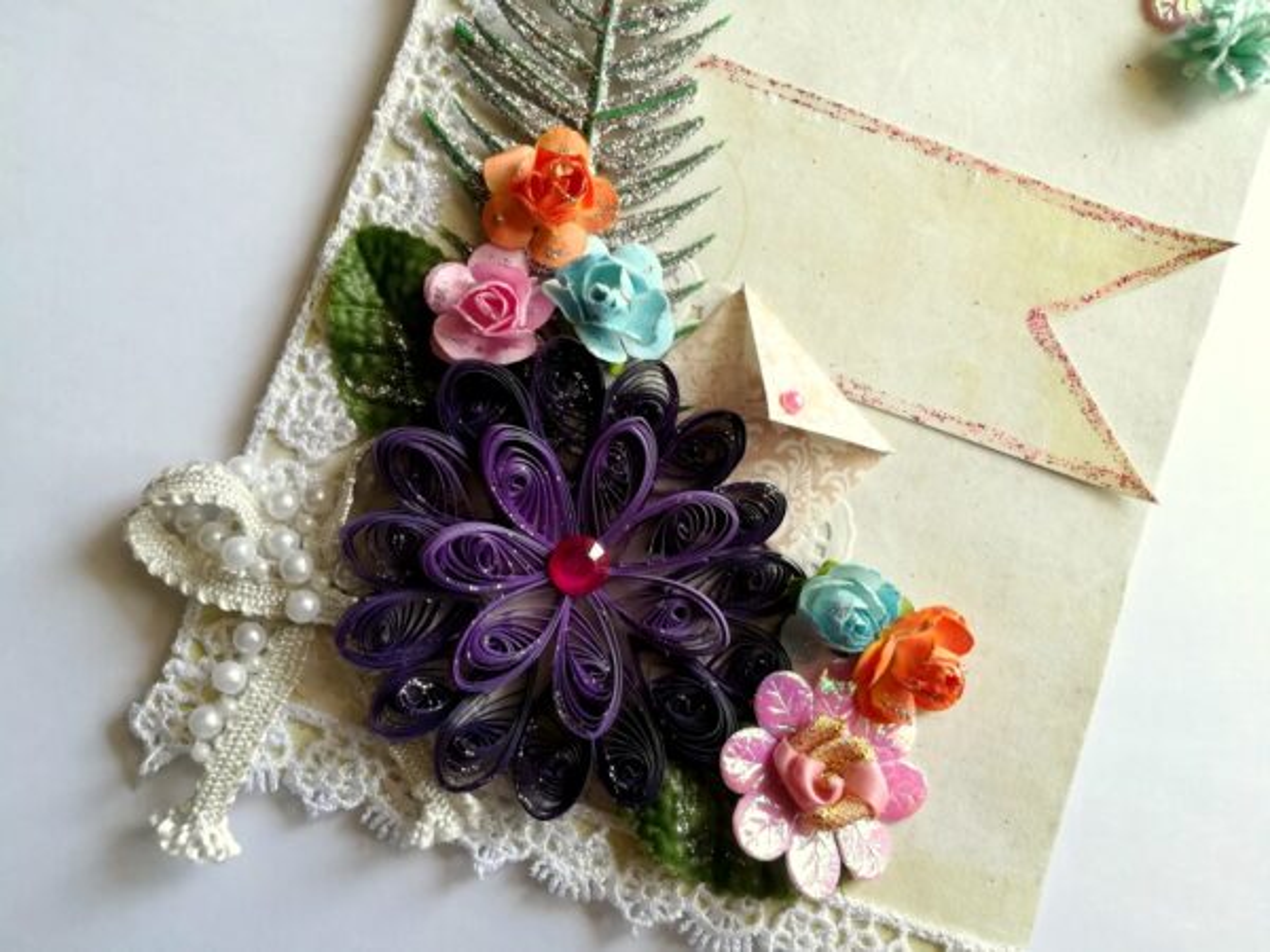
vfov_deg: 53.1
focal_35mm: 26
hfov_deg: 67.3
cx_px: 635
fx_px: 954
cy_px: 476
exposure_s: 1/100
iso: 80
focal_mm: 3.83
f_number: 2.2
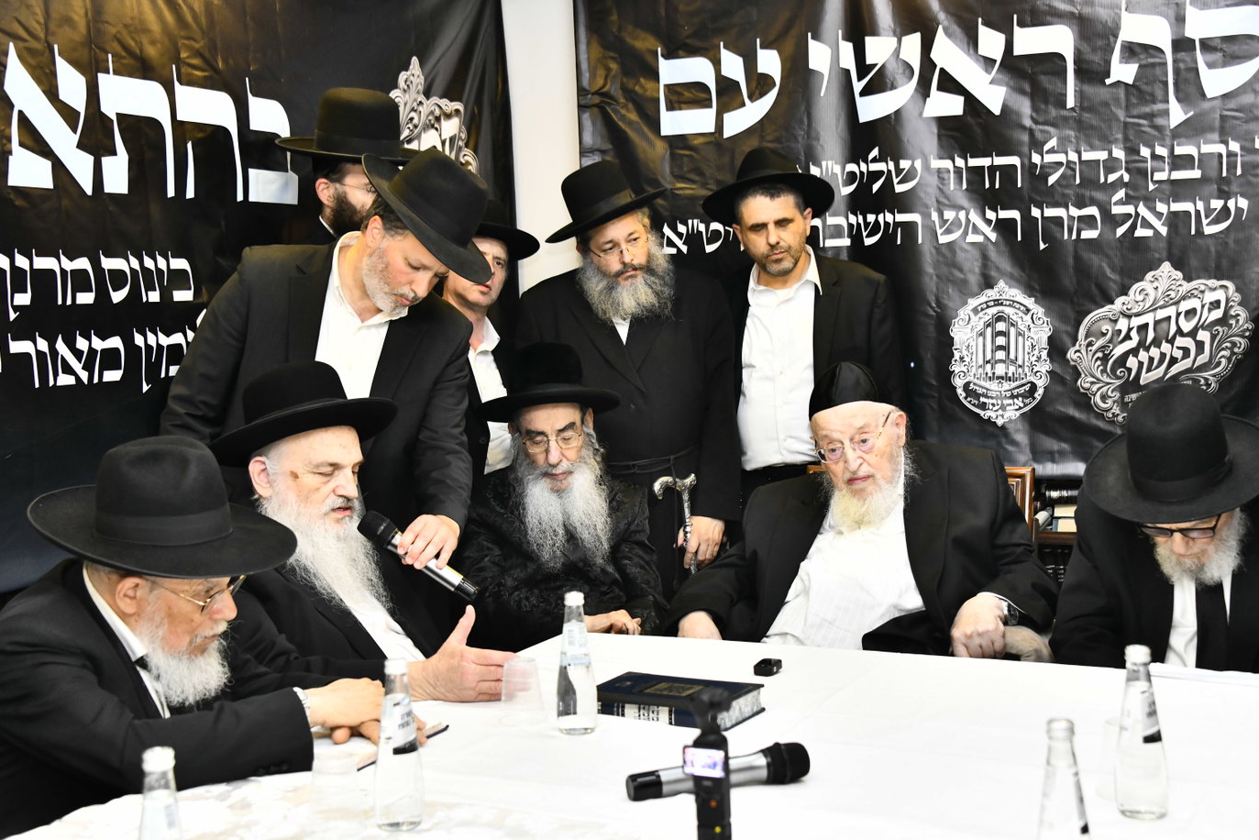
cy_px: 420
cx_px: 628
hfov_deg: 37.5
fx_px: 1854
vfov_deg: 25.5
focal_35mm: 53
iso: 2000
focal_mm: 52
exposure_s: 1/125
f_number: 5.6
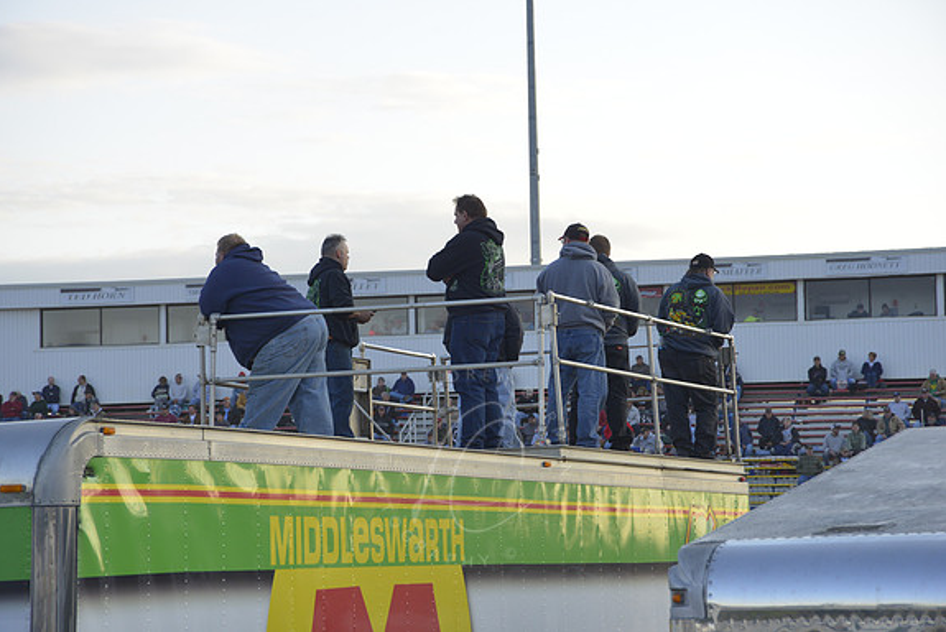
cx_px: 471
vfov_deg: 11.3
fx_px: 3181
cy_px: 315
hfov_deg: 16.9
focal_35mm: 121
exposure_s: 1/250
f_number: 8
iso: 800
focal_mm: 120
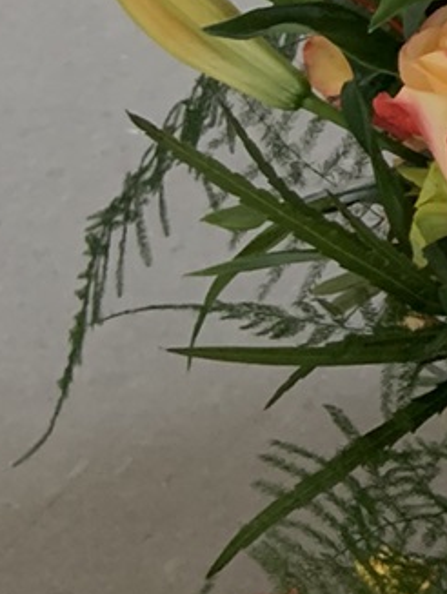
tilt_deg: -23.1
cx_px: 1057
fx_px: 2200
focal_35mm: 128
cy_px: -214
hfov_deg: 10.2
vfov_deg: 14.6
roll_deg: +1.3
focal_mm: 4.25
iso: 320
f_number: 1.8
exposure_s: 1/60
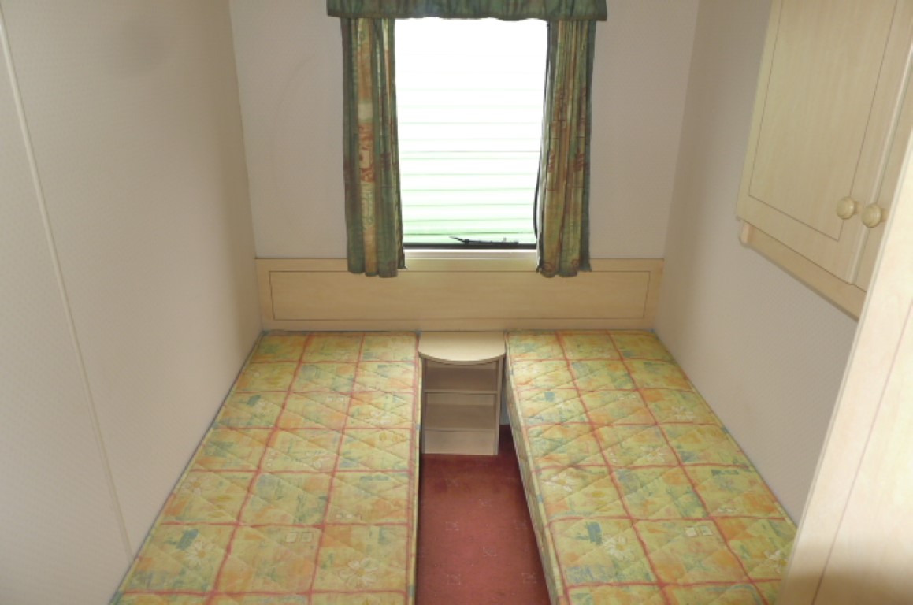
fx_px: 607
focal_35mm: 24
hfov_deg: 73.8
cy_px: 302
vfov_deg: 52.9
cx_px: 456
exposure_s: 1/125
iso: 400
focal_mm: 5.1
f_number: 2.5
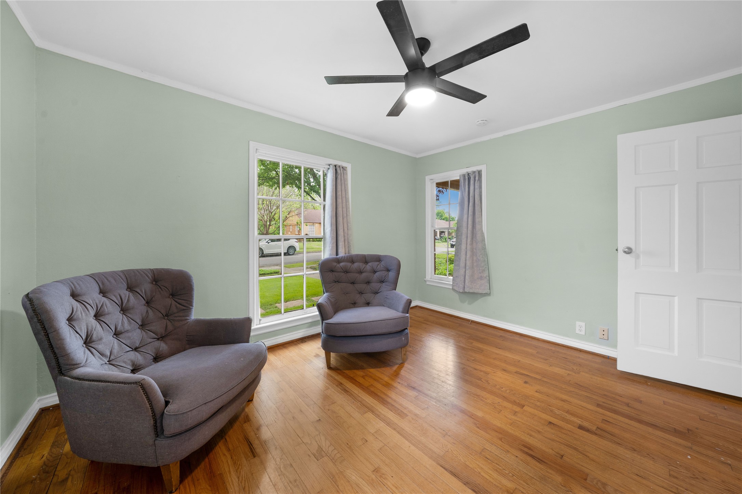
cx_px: 371
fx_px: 247
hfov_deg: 112.6
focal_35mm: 12
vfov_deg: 90.0
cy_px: 247
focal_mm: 12
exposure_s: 1/3
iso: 250
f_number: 9
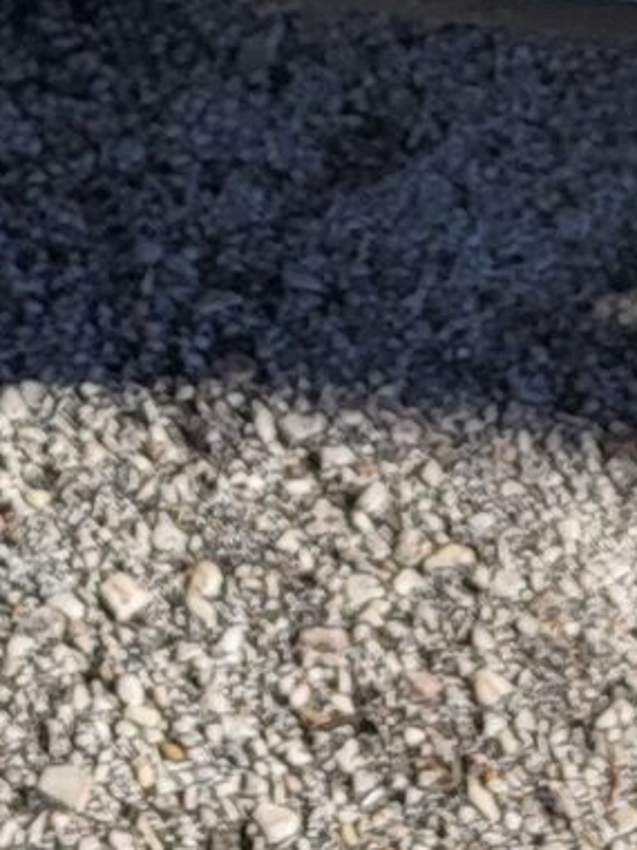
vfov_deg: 8.7
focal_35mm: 175
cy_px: -1921
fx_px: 4294
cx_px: -516
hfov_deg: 8.2
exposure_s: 1/2593
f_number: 1.8
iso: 40
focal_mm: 5.4
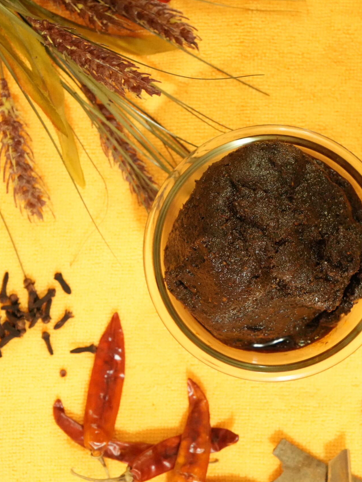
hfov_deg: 14.5
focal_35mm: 102
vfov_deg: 19.3
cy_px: 242
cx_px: 259
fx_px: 1422
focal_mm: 70
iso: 12800
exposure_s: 1/30
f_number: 5.6
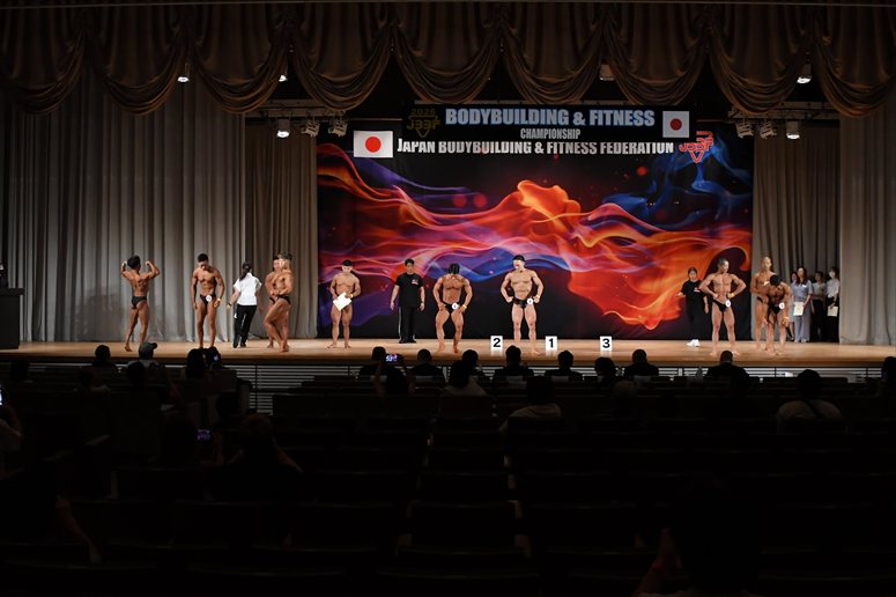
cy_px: 298
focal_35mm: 42
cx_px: 448
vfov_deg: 31.9
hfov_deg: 46.4
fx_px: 1045
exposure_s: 1/400
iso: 3200
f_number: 5.6
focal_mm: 28
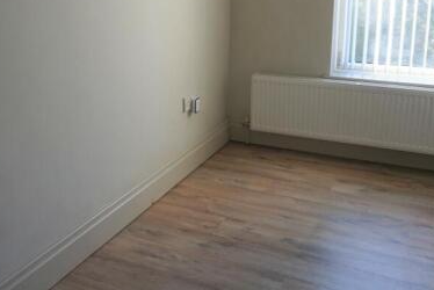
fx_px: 507
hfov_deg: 45.9
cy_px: 70
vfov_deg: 31.3
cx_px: 158
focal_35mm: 42
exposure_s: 1/160
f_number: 4
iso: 400
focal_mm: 16
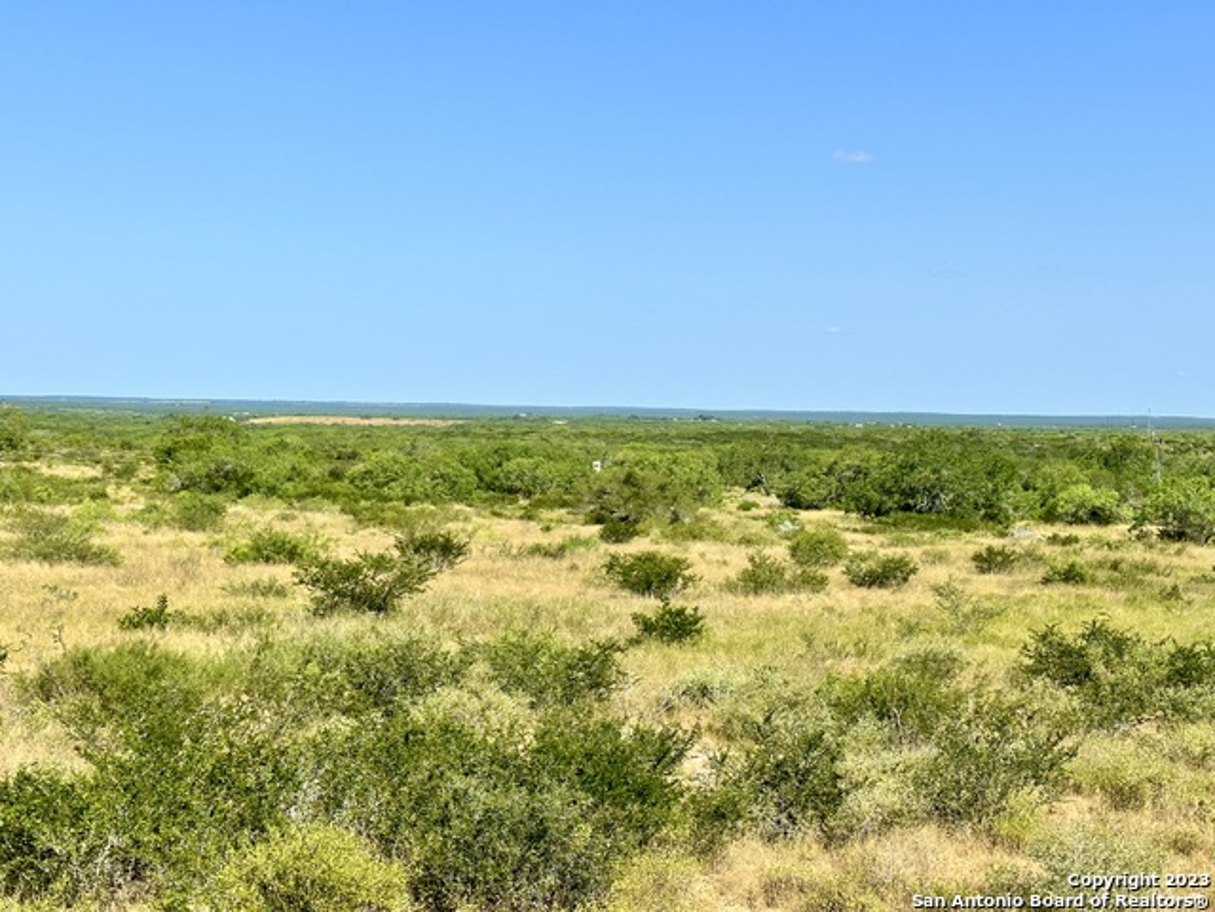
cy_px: 456
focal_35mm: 48
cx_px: 608
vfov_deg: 30.3
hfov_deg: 39.7
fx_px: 1685
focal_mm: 6.86
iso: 64
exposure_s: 1/4785
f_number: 1.78
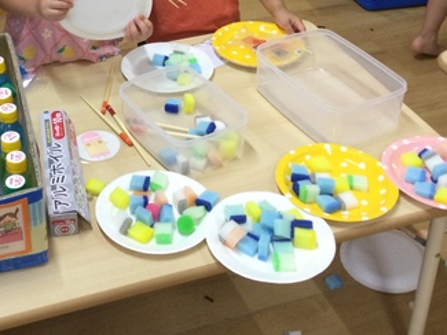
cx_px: 94
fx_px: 801
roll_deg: +1.0
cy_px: 13
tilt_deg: -28.7
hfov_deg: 30.5
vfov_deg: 22.9
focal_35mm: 62
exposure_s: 1/30
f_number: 2.4
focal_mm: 3.3
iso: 80
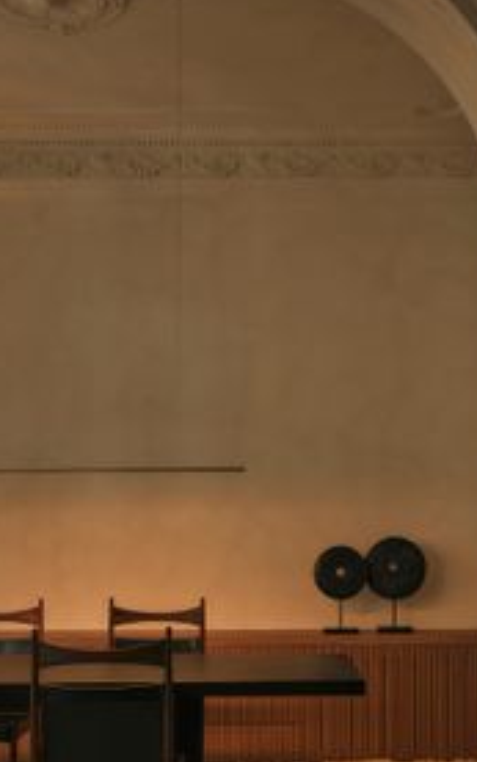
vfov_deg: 42.1
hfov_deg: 27.4
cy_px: 498
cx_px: 291
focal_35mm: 47
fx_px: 976
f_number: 13
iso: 100
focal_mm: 40.4
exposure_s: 1/2
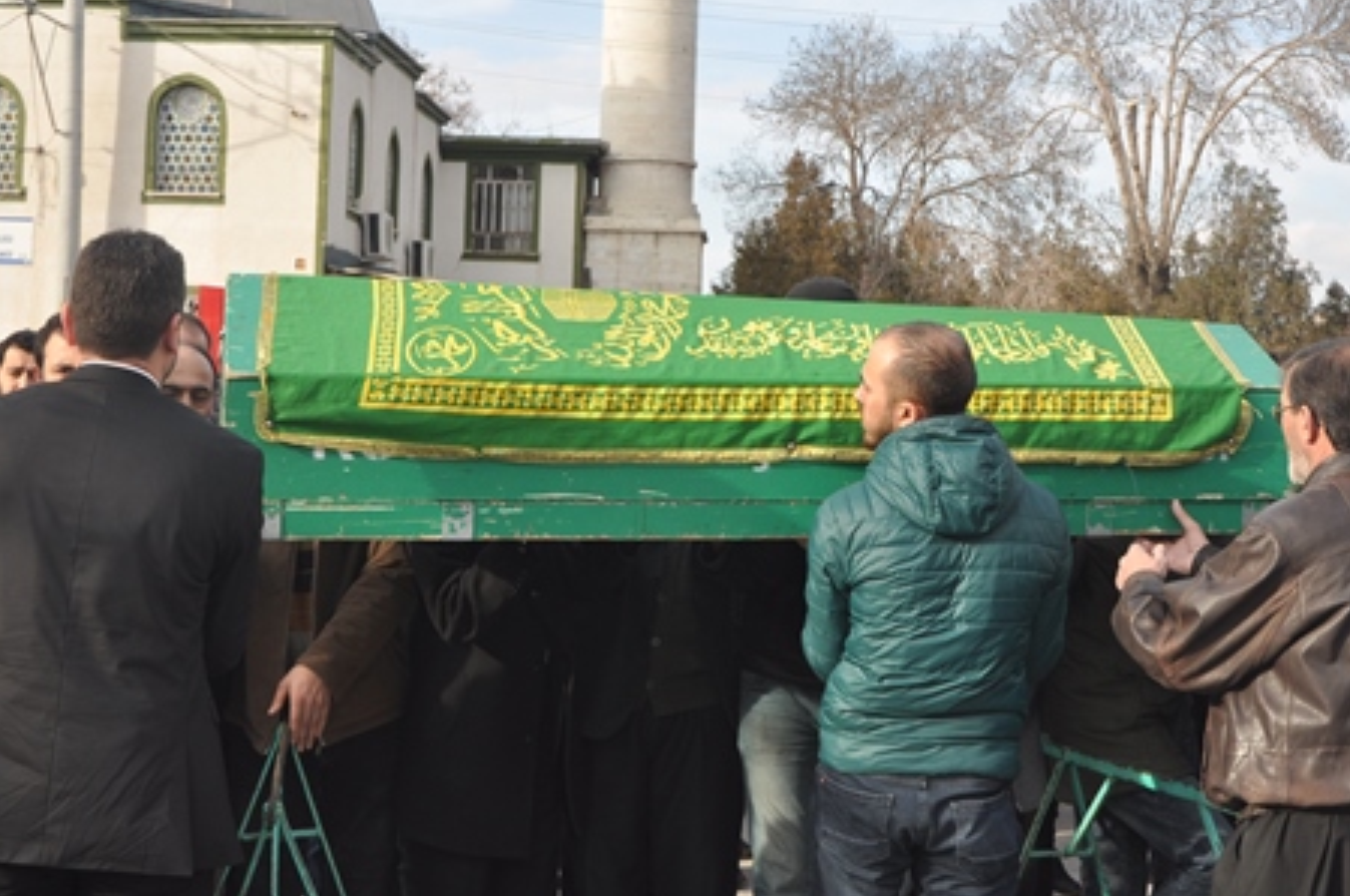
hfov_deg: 34.7
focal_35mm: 58
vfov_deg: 23.4
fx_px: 2161
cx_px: 719
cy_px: 326
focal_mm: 27
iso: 200
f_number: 6.3
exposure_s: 1/160
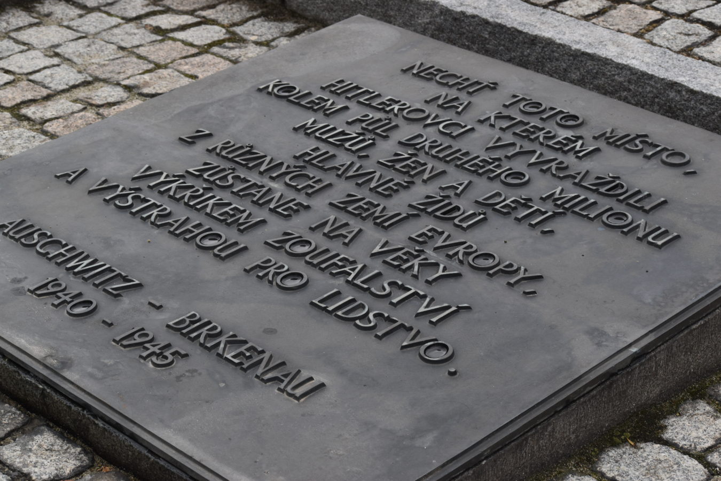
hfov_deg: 24.6
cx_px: 360
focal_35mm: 82
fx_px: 1652
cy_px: 240
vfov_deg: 16.6
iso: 220
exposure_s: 1/250
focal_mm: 55
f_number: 8
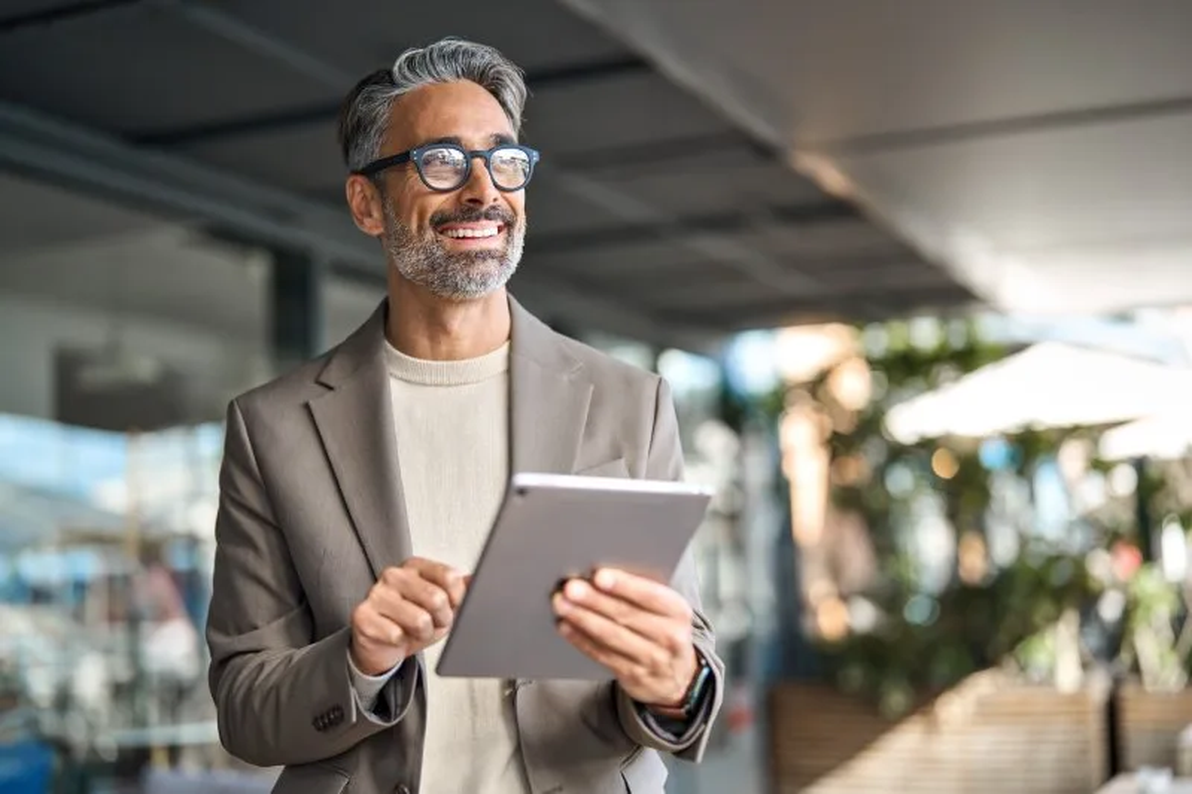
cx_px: 596
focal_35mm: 50
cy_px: 397
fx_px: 1655
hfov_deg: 39.6
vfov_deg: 27.0
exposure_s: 1/1600
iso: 500
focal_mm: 50
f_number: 1.4
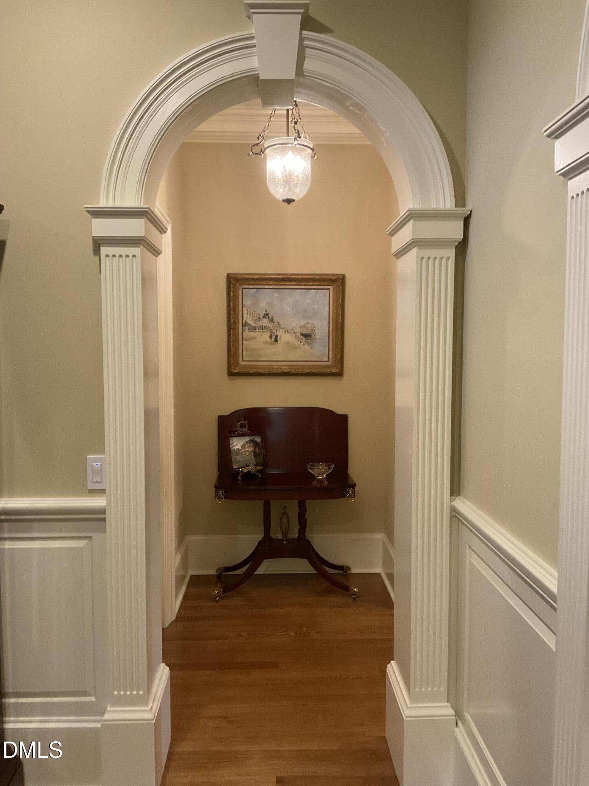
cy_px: 393
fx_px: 658
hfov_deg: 48.2
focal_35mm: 29
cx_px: 294
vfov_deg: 61.7
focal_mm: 3
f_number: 1.8
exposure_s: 1/60
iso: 250
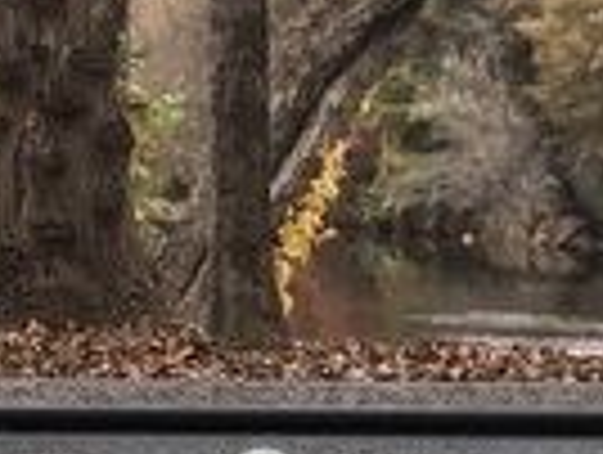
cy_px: 1214
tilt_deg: -18.9
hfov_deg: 11.5
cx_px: 756
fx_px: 2914
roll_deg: +0.2
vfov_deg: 8.0
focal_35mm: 167
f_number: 1.8
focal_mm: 4
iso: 32
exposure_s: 1/120
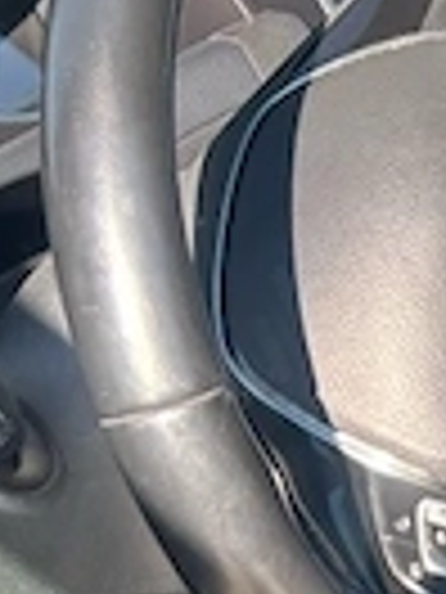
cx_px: 1302
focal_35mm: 157
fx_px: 2697
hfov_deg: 8.2
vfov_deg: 12.6
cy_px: 346
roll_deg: -3.8
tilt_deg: -26.2
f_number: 1.6
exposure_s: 1/368
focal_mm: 5.96
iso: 50
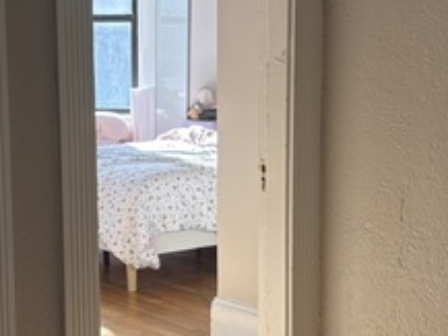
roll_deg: +0.9
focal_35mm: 80
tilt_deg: -7.8
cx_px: 187
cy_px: 204
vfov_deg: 18.4
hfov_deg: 24.4
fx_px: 1036
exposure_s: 1/158
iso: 32
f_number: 1.6
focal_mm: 5.96
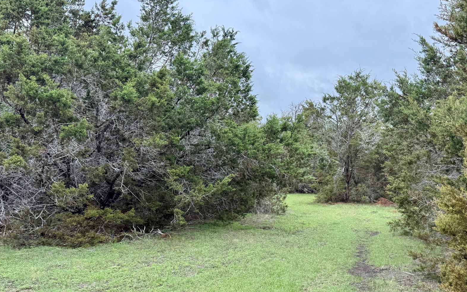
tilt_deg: +0.3
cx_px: 285
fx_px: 420
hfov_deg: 57.6
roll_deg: -4.1
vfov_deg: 38.2
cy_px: 177
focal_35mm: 33
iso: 100
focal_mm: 6.76
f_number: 1.78
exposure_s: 1/1139
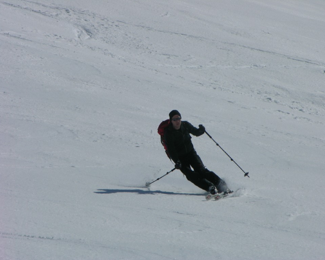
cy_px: 130
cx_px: 173
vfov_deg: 5.3
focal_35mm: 293
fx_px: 2818
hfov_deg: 6.6
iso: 50
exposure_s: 1/646
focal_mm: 71.2
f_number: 7.4
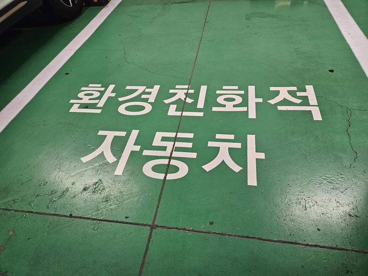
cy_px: 138
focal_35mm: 23
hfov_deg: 73.9
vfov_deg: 58.9
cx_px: 184
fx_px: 245
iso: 320
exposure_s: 1/120
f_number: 1.8
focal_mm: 5.4
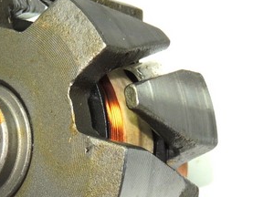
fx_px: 1436
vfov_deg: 7.8
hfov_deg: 10.4
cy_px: 168
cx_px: 38
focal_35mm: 189
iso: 140
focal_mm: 15.1
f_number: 4
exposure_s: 1/60
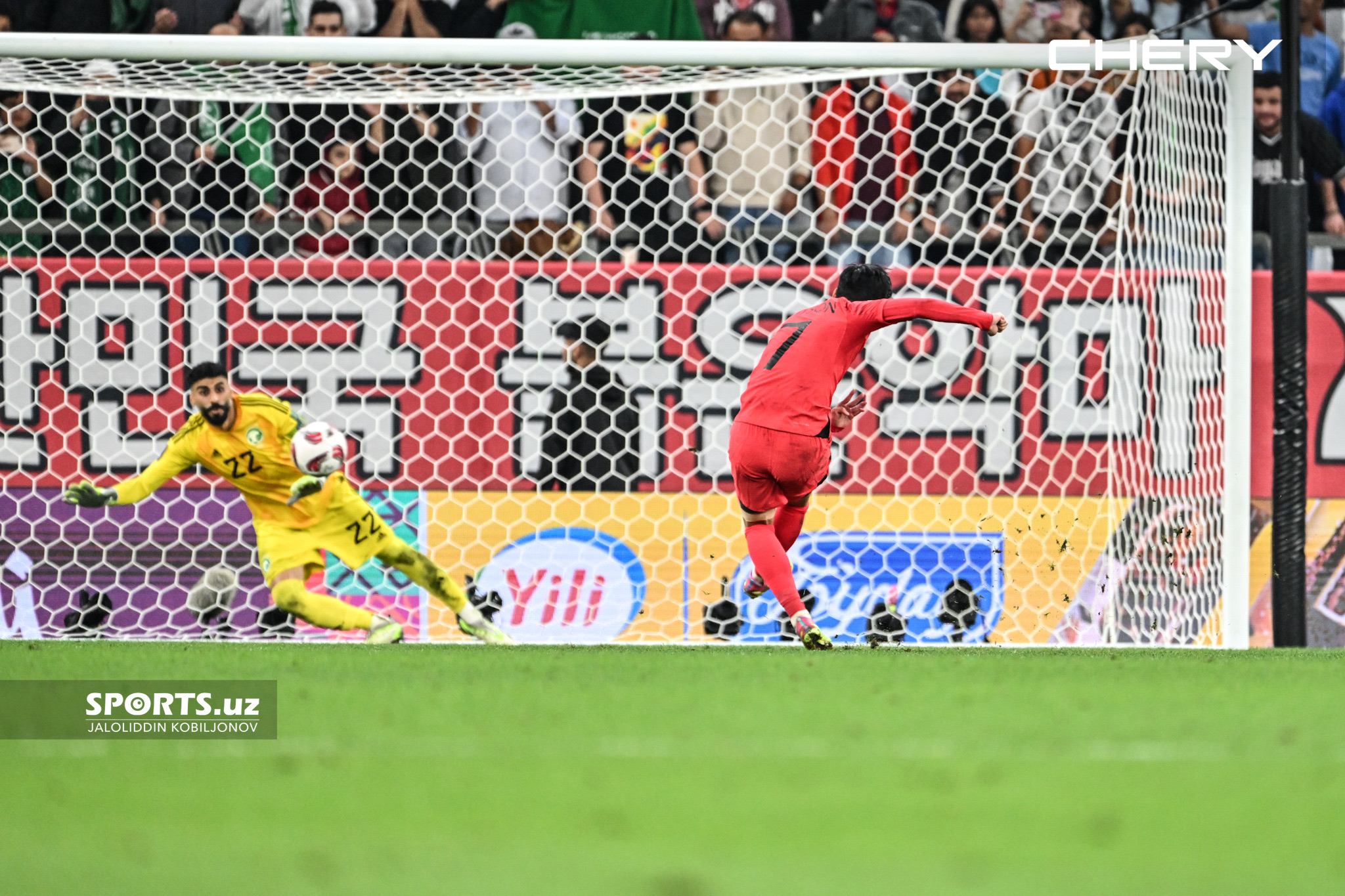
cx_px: 672
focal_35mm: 560
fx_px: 20919
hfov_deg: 3.7
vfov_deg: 2.5
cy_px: 448
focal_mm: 560
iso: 2500
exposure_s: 1/1000
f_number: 4
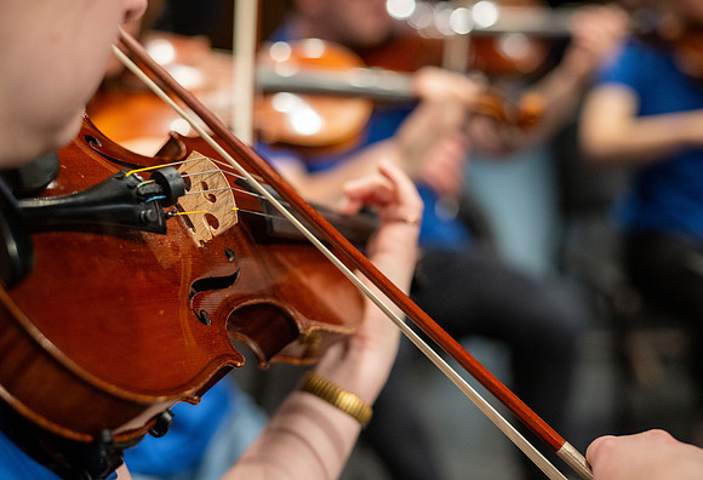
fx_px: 1000
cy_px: 240
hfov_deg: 38.7
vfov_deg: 27.0
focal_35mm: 51
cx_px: 360
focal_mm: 50
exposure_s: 1/1000
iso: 3200
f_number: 2.8
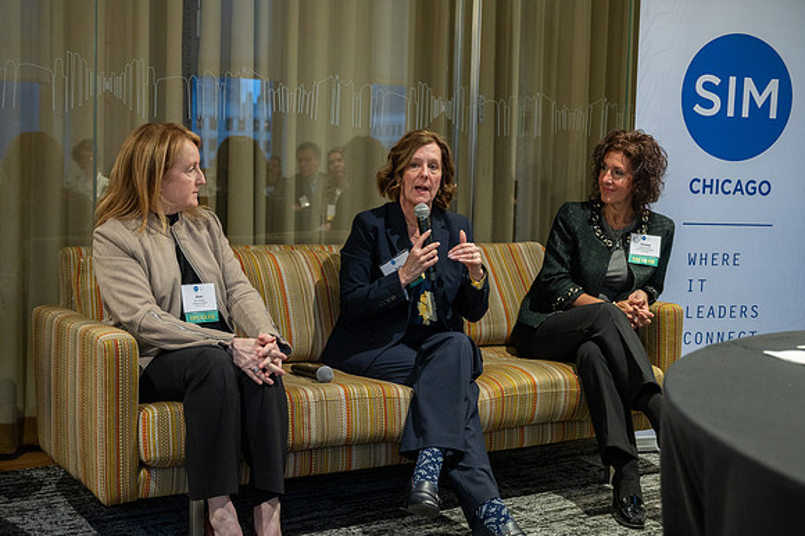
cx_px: 402
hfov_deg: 43.6
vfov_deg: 29.8
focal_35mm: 45
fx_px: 1006
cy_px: 268
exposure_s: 1/50
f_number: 4
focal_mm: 45
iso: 1600
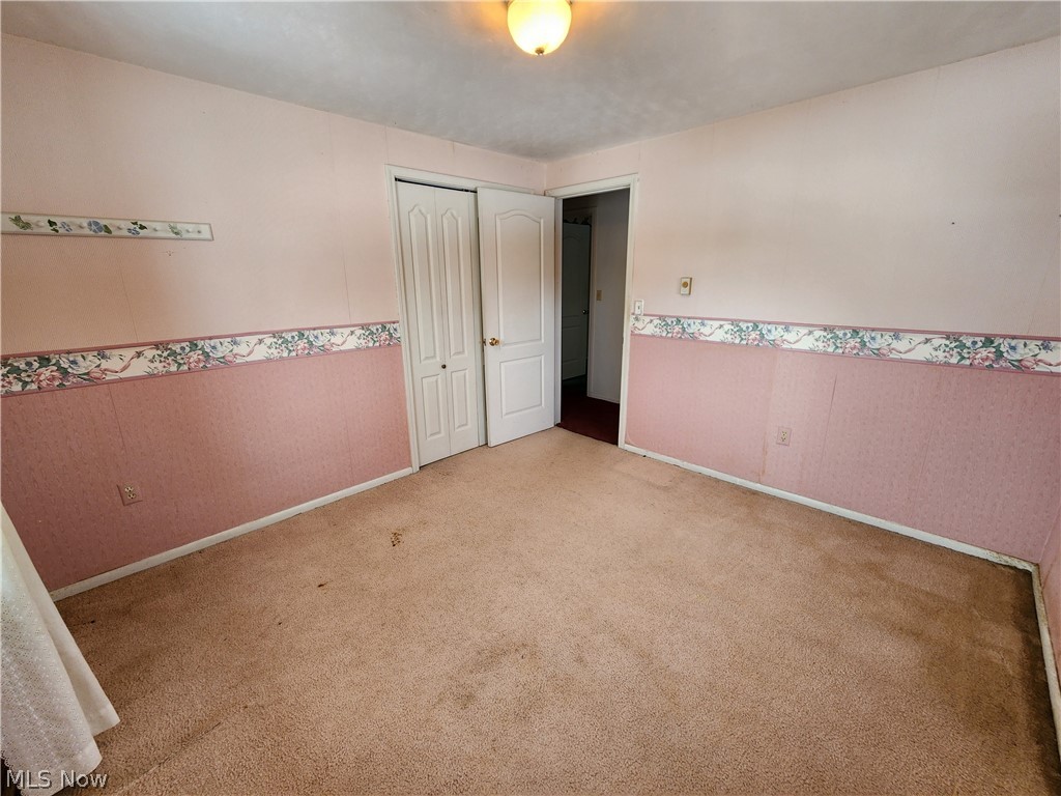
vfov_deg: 89.9
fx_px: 398
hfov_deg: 106.2
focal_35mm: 13
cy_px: 398
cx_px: 530
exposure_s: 1/60
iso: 160
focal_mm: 2.2
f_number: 2.2
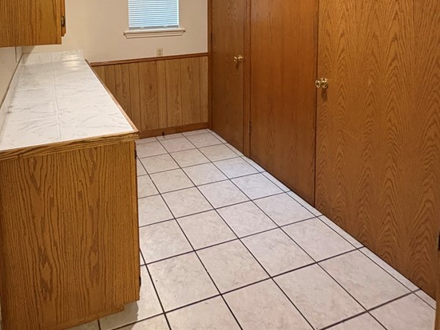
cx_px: 149
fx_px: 331
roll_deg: +2.4
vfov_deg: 47.7
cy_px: 33
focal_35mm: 26
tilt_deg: -4.8
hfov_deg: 65.6
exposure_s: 1/60
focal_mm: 2.22
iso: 400
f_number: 2.2
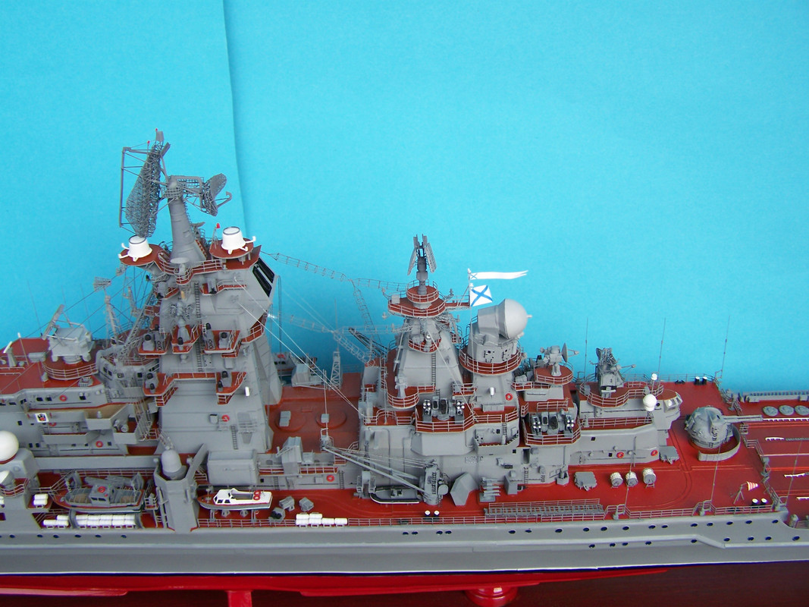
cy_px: 304
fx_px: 888
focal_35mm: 38
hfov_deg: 49.0
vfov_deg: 37.7
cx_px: 404
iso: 64
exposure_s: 1/80
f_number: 2.8
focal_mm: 6.3
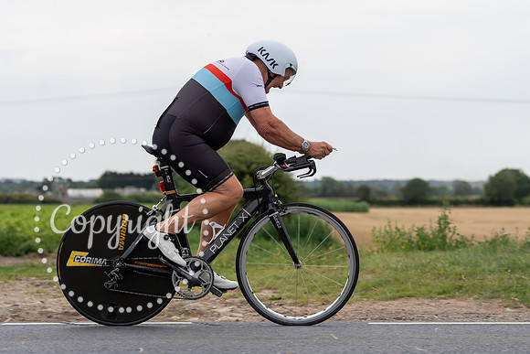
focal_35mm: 97
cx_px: 266
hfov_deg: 21.0
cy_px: 108
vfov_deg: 14.0
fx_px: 1432
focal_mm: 70
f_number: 3.2
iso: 320
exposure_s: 1/800
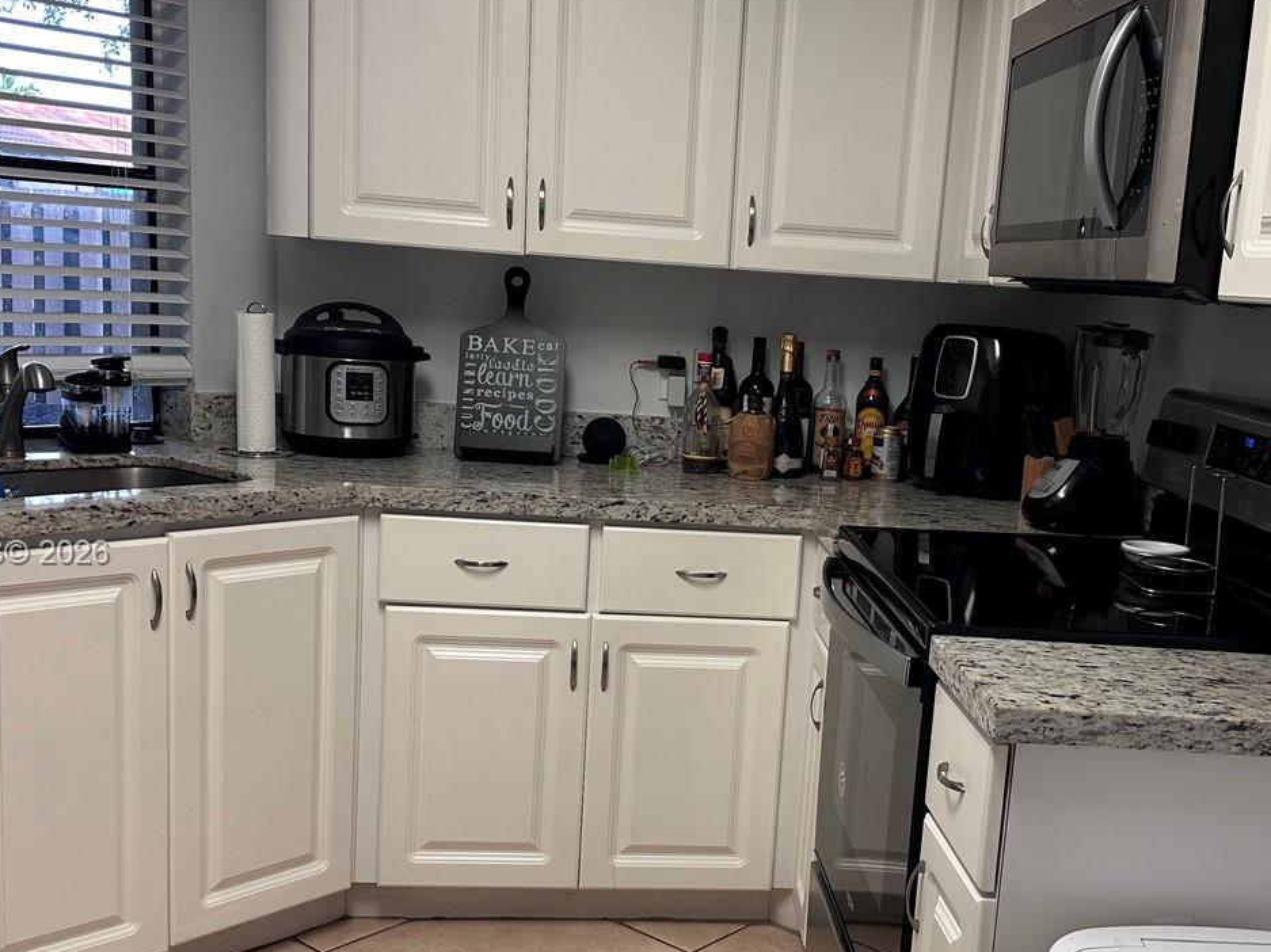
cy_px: 555
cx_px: 772
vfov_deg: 35.0
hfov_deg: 45.5
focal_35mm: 41
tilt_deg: -11.6
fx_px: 1505
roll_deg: -4.0
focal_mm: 6.86
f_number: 1.78
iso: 125
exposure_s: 1/60
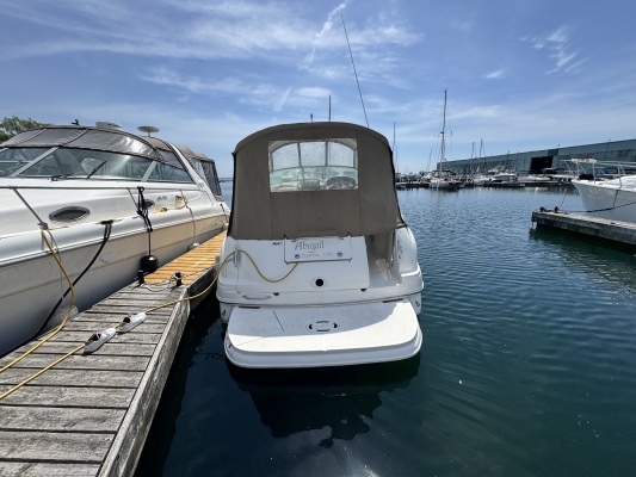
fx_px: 257
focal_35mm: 14
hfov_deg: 102.1
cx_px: 318
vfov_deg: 85.7
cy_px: 238
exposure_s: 1/2985
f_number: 2.2
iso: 40
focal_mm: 2.22
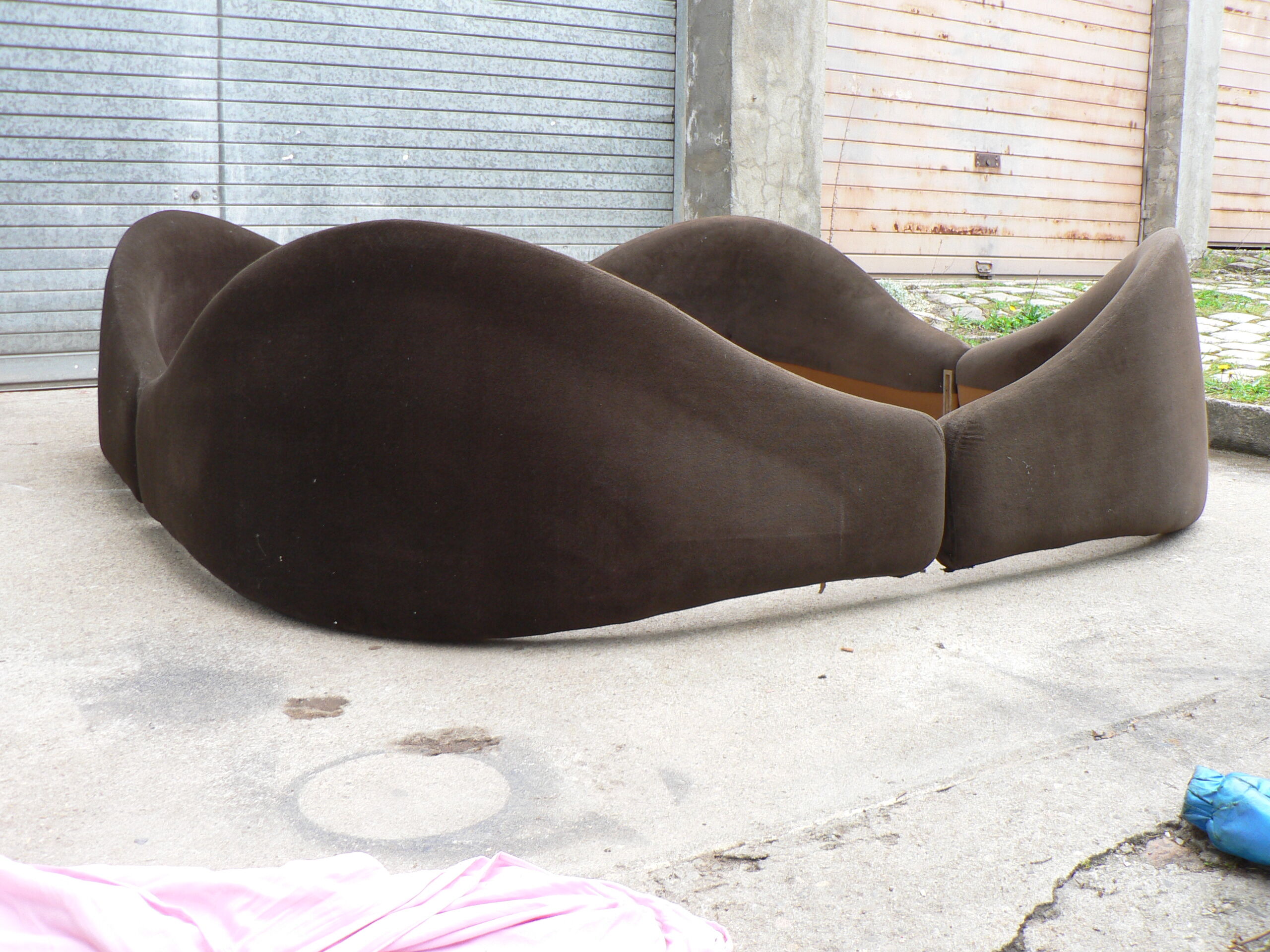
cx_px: 635
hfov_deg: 51.4
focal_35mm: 36
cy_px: 476
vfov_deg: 39.7
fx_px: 1321
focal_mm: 6
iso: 80
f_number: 2.8
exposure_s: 1/60
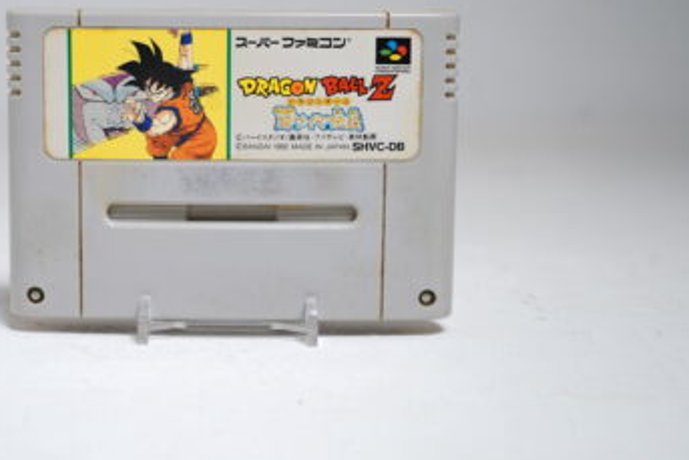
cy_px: 169
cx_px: 229
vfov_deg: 22.2
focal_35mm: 61
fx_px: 1168
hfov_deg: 32.6
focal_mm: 41
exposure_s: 1/5
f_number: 5
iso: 64
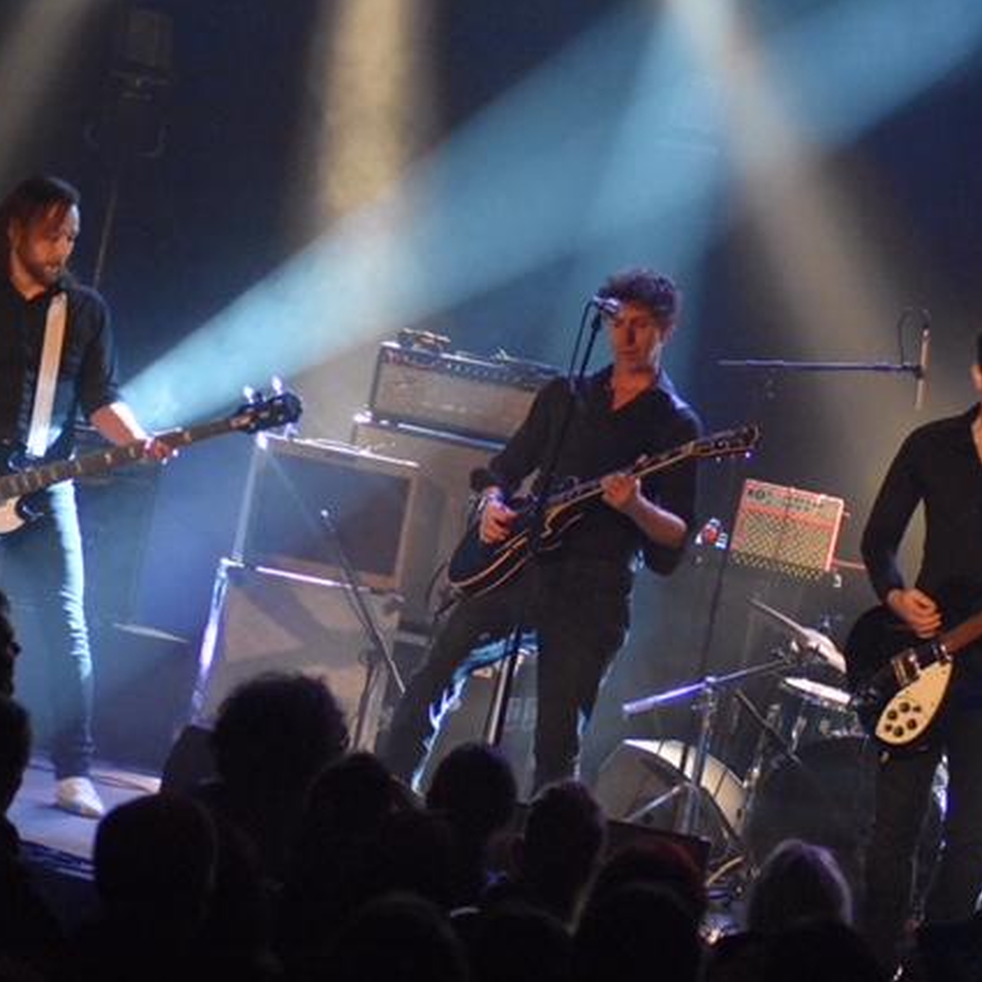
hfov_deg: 11.6
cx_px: 672
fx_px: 4814
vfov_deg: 11.6
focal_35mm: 150
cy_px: 490
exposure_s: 1/200
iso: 12800
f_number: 4
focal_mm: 78
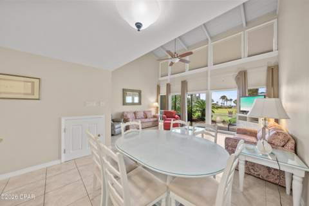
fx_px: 103
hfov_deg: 112.6
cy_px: 103
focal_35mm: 12
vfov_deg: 90.0
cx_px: 154
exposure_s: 1/4
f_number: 7.1
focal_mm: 12
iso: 320
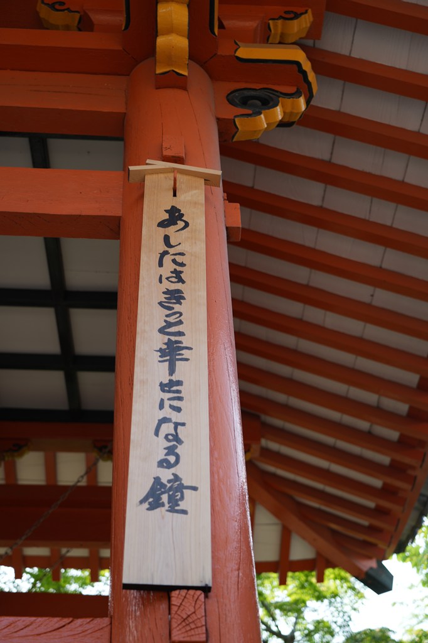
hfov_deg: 27.5
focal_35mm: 49
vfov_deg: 40.4
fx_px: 874
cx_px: 214
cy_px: 322
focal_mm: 49
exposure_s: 1/160
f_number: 4
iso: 100
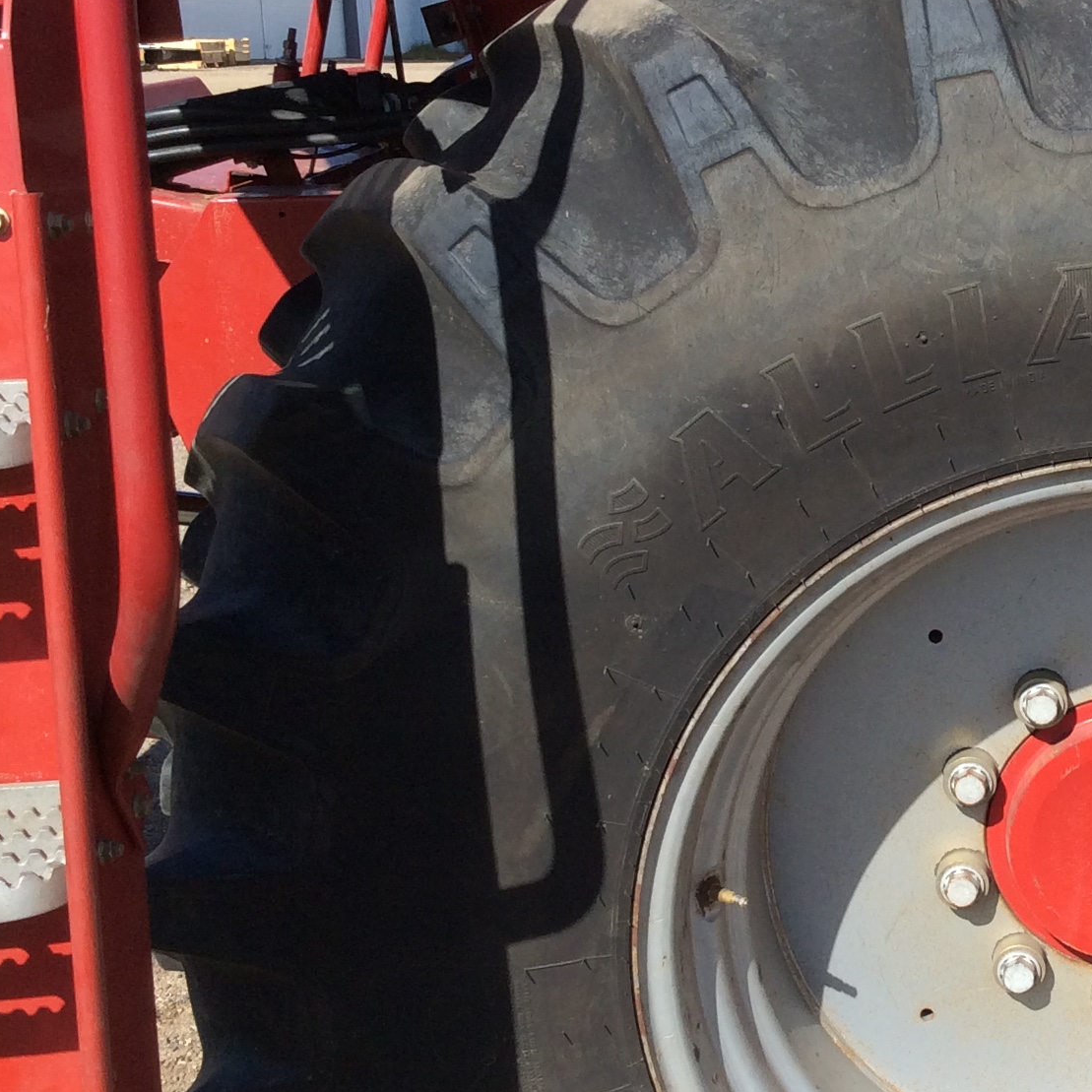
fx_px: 2356
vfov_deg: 26.1
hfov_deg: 25.0
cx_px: 1066
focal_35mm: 66
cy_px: 472
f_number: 2.4
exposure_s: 1/1144
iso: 32
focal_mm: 3.3
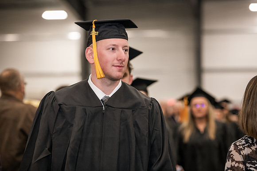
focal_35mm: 122
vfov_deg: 11.2
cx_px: 128
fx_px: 871
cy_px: 86
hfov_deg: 16.8
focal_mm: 122
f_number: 3.2
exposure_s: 1/200
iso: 2000
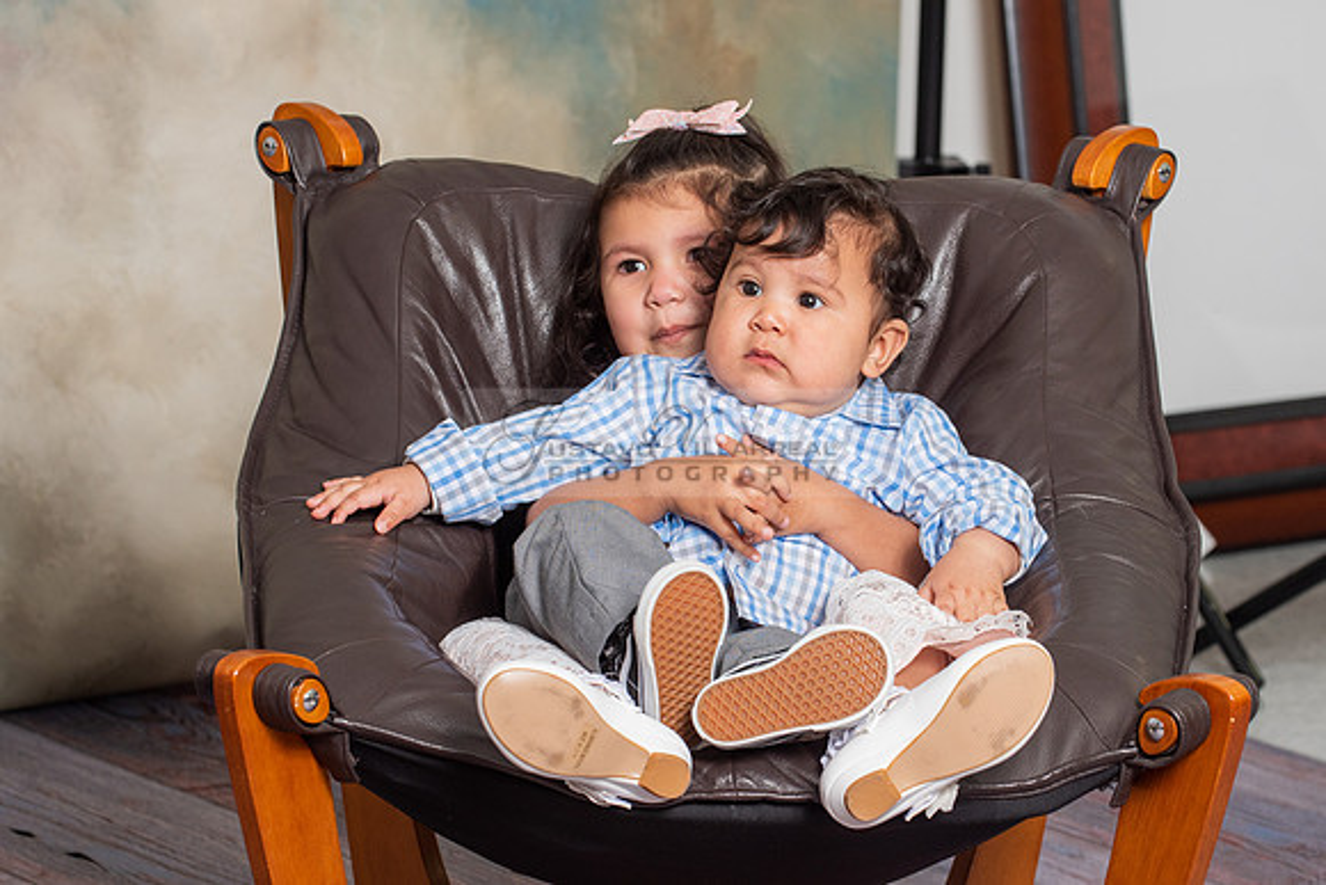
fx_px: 6417
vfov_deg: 7.9
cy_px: 451
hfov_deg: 11.8
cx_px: 819
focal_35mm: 174
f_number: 5.6
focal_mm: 116
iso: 200
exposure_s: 1/125
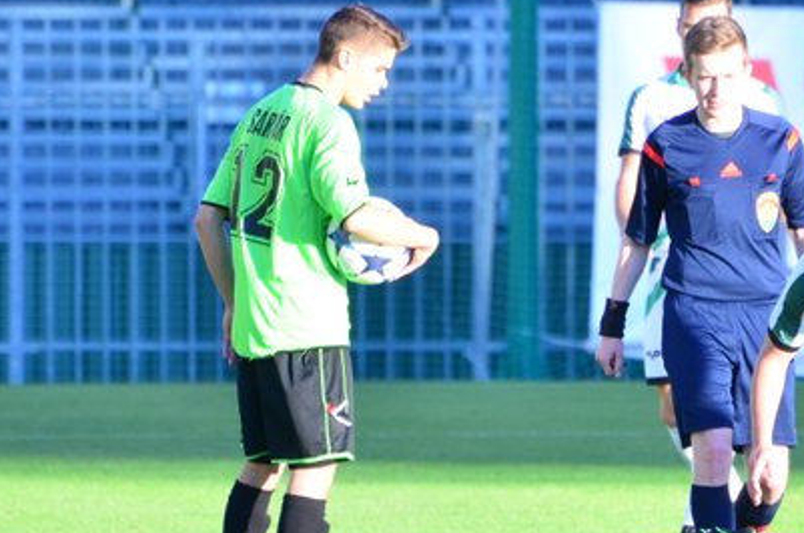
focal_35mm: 1010
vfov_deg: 1.4
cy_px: 445
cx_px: 864
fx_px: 22520
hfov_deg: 2.0
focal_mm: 300
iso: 800
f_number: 6.3
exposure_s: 1/320
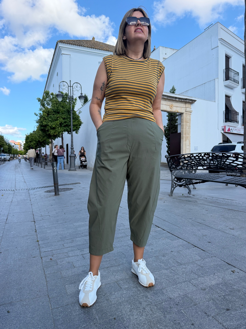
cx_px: 123
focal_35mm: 24
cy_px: 164
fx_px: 227
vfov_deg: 71.6
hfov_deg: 56.8
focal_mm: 6.76
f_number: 1.78
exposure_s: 1/1855
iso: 100
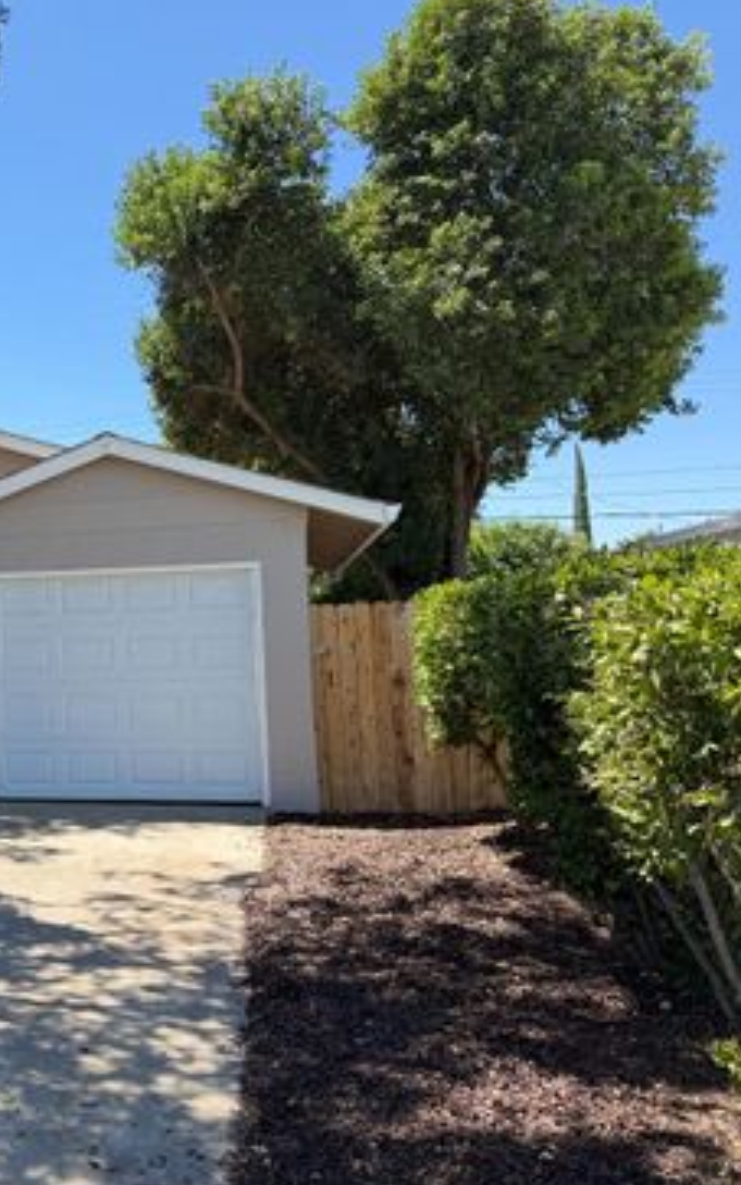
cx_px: -36
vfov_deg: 55.3
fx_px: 1130
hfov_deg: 32.7
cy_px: 586
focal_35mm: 35
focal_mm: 6.76
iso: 80
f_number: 1.78
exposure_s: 1/1770
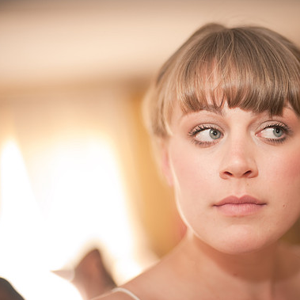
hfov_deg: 26.2
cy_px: 152
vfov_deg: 26.5
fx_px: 637
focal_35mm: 65
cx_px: 221
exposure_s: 1/100
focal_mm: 50
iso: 200
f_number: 1.4
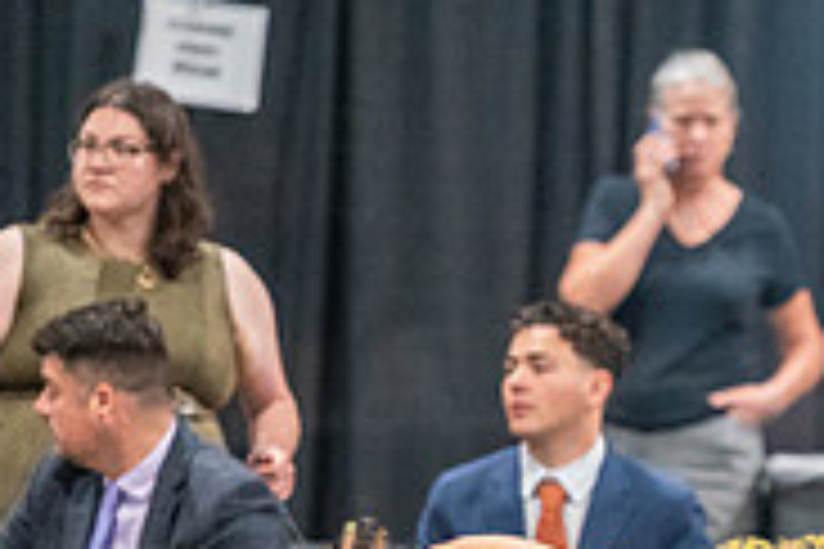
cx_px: 639
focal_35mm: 633
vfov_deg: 2.2
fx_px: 14488
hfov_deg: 3.3
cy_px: 497
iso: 6400
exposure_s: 1/250
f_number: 2.8
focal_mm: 200
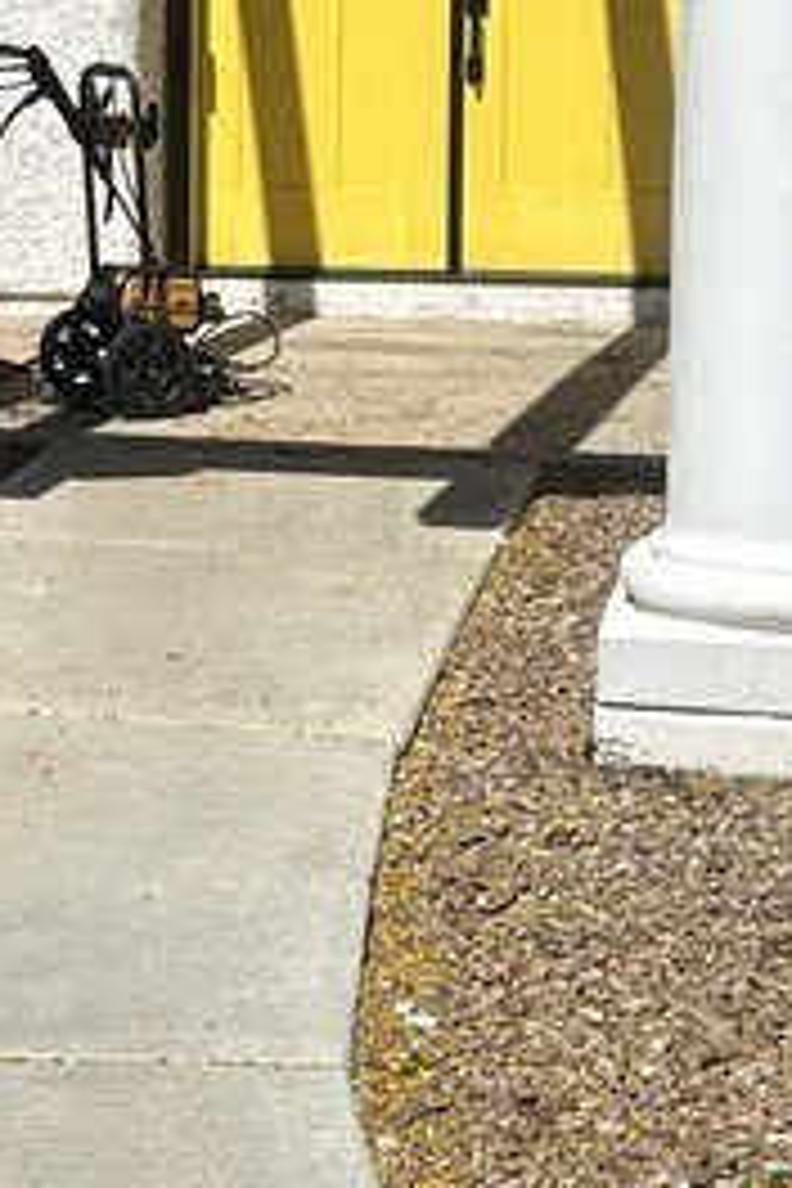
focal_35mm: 97
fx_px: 3201
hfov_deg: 13.9
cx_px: 22
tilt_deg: -1.5
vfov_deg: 20.8
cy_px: 288
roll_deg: -0.3
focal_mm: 6.86
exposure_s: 1/9709
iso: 80
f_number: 1.78
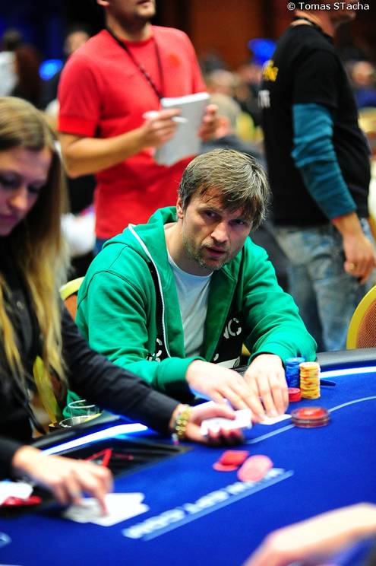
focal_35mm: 85
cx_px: 188
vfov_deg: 23.9
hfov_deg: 16.1
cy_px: 283
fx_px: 1333
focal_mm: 85
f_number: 1.4
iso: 6400
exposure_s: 1/640
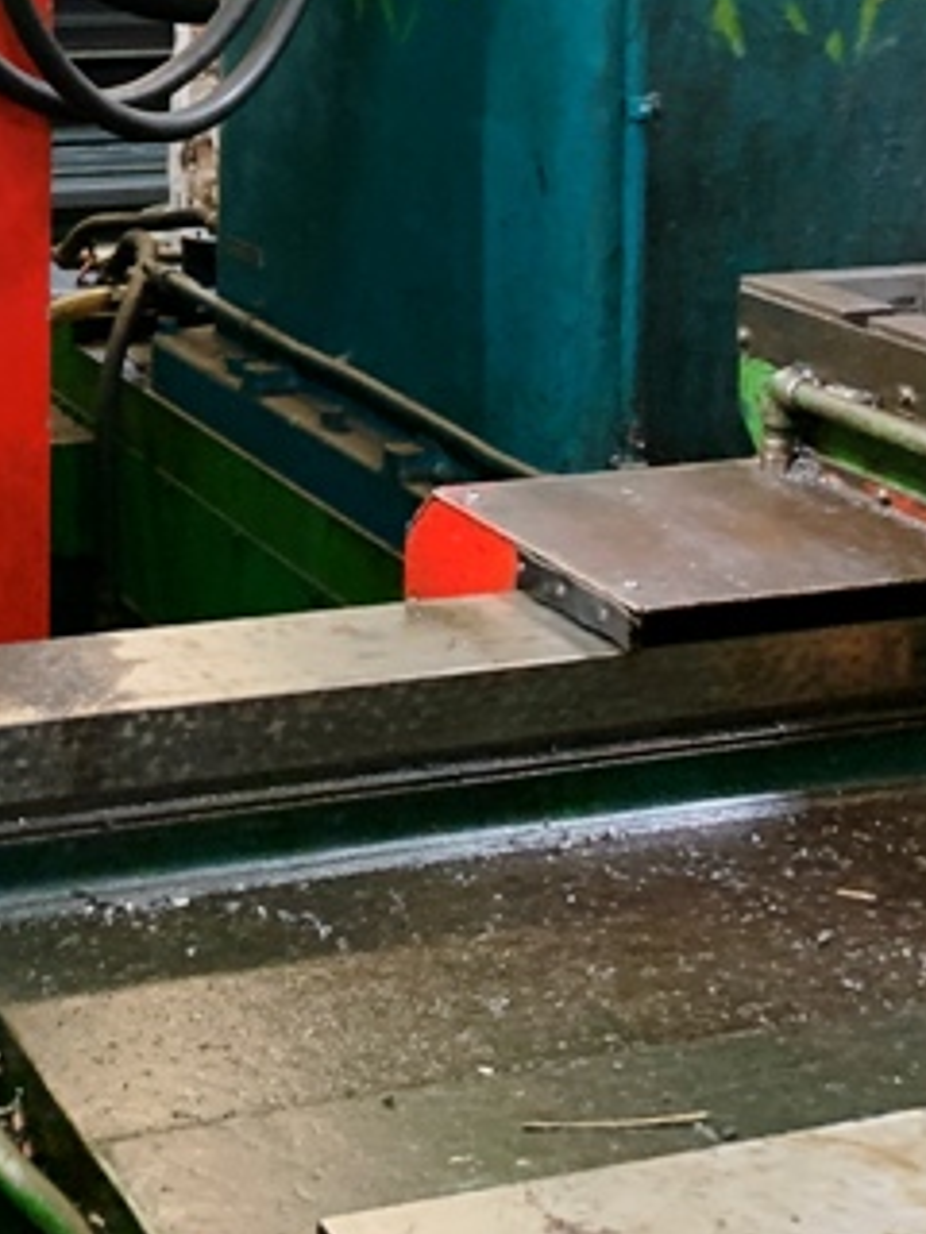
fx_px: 2318
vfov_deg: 27.2
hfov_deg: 21.3
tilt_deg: -0.8
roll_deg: -2.3
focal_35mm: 65
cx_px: -120
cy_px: -143
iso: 200
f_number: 1.8
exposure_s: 1/60
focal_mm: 4.25
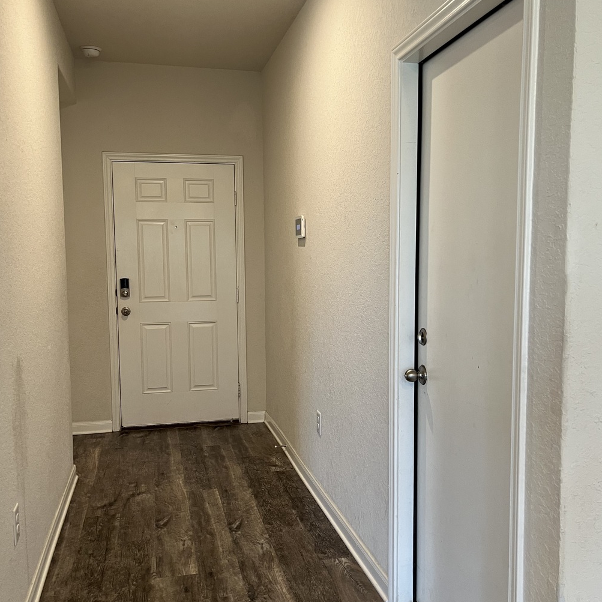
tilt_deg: -3.4
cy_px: 322
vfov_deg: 49.7
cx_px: 313
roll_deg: -1.5
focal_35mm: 33
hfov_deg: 49.7
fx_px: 649
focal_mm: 5.1
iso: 125
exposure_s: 1/60
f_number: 1.6
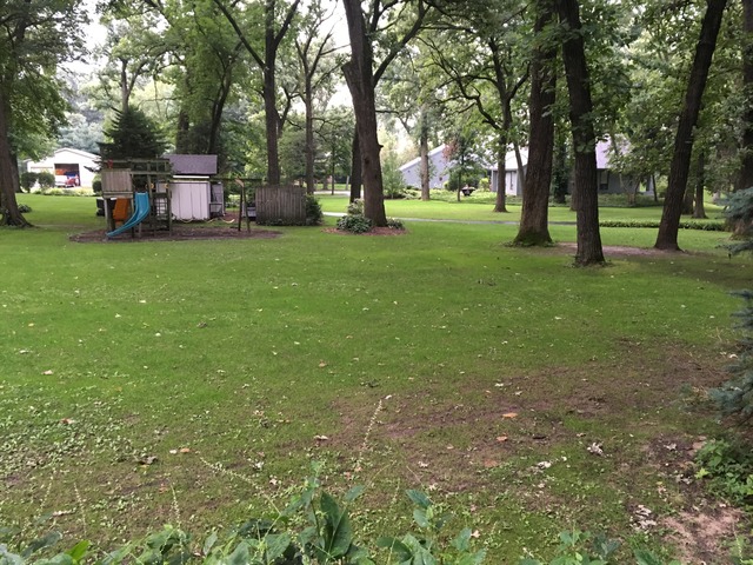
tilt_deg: -9.5
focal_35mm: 29
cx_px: 376
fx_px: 631
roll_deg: -1.0
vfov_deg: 48.2
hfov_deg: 61.7
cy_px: 282
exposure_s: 1/30
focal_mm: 4.15
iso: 125
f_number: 2.2
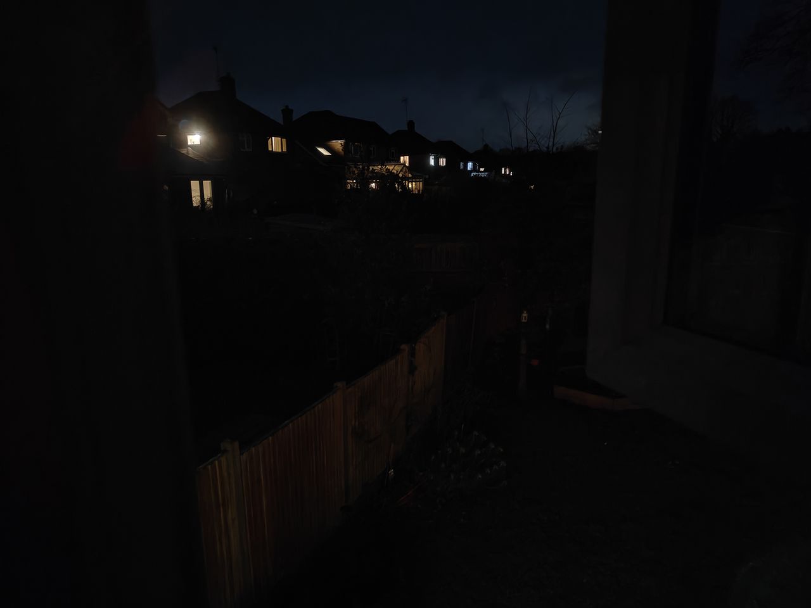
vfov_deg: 56.8
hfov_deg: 71.6
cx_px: 406
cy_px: 304
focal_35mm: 24
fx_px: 562
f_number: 1.8
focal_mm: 5.59
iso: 12800
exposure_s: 1/3.33
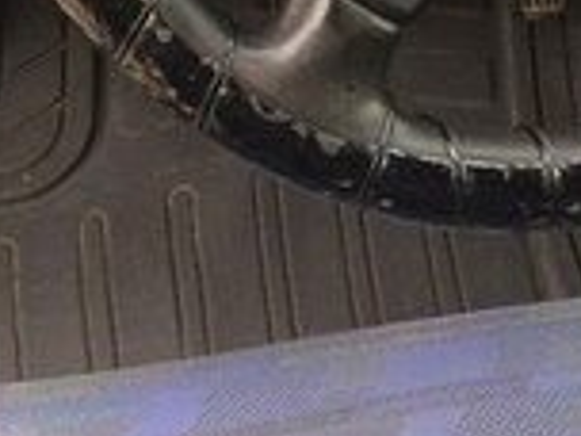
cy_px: -197
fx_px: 2115
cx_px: 730
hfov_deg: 15.0
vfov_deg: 11.3
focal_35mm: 126
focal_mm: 4.15
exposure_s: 1/33
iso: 64
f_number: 2.2
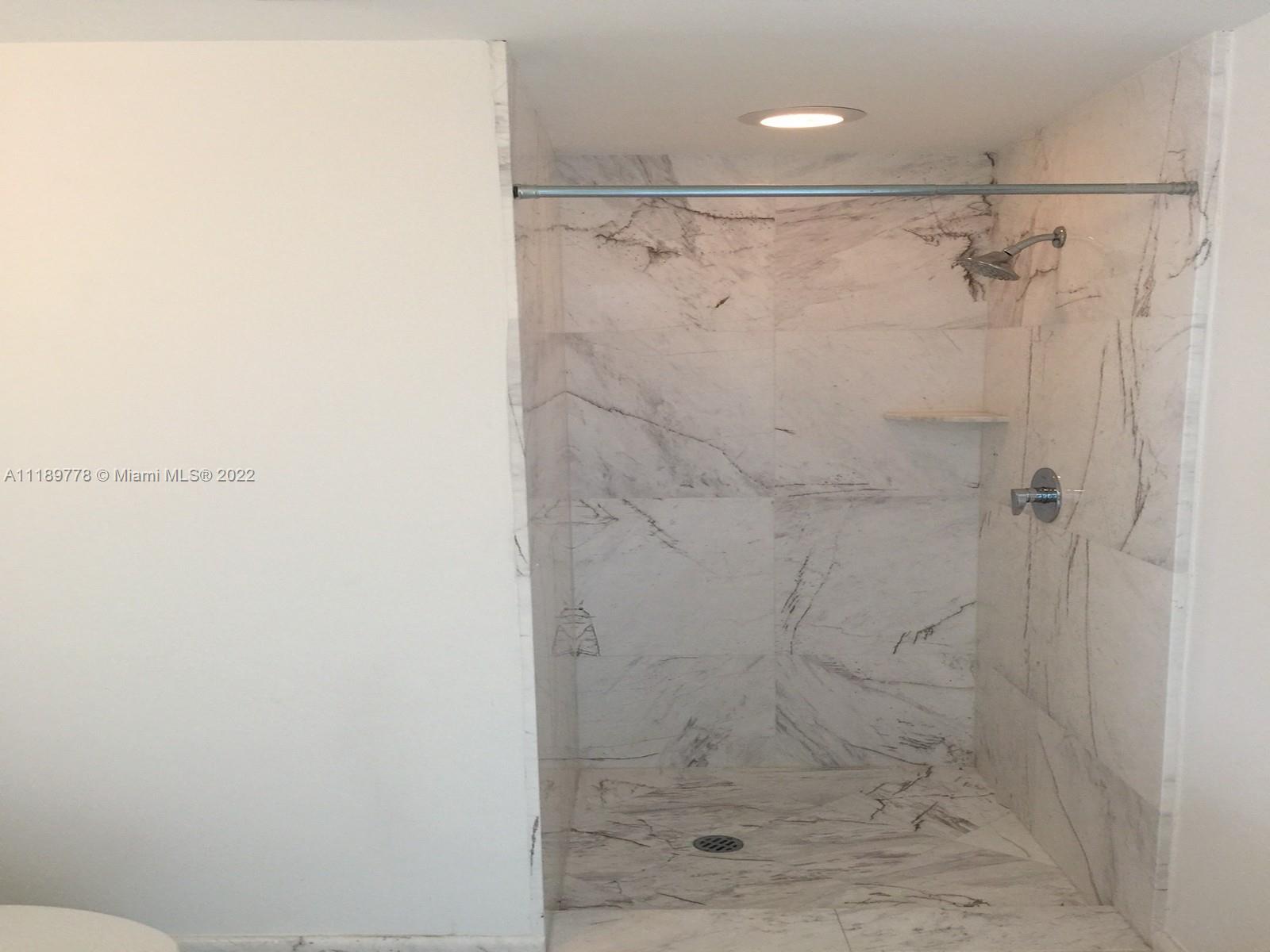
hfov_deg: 61.7
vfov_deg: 48.2
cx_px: 635
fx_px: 1064
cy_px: 476
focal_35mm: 29
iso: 50
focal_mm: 4.15
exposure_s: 1/30
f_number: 2.2
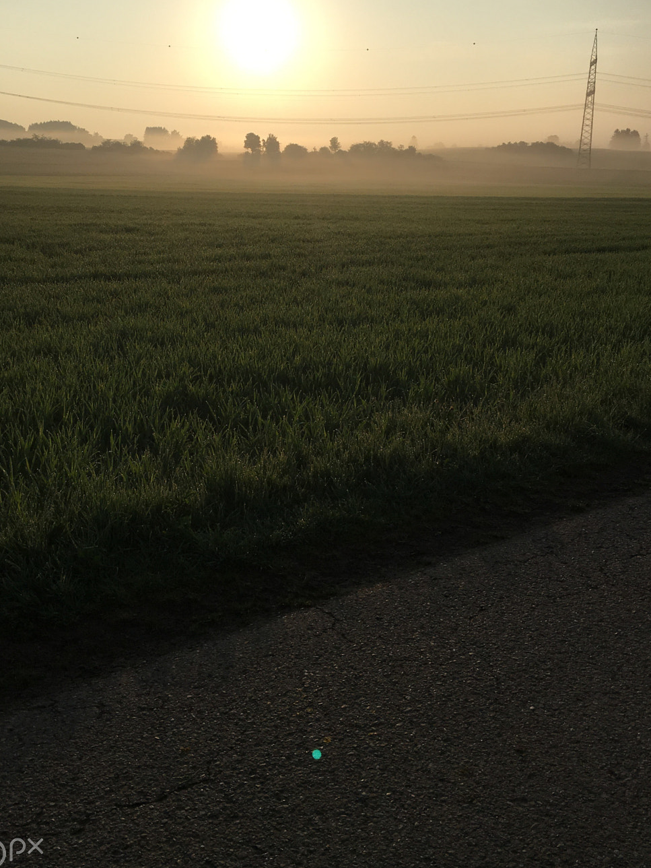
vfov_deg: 51.3
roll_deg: -1.1
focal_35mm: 36
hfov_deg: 39.6
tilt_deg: -13.6
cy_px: 403
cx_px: 280
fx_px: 903
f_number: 2.2
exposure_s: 1/3497
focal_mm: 4.15
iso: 25
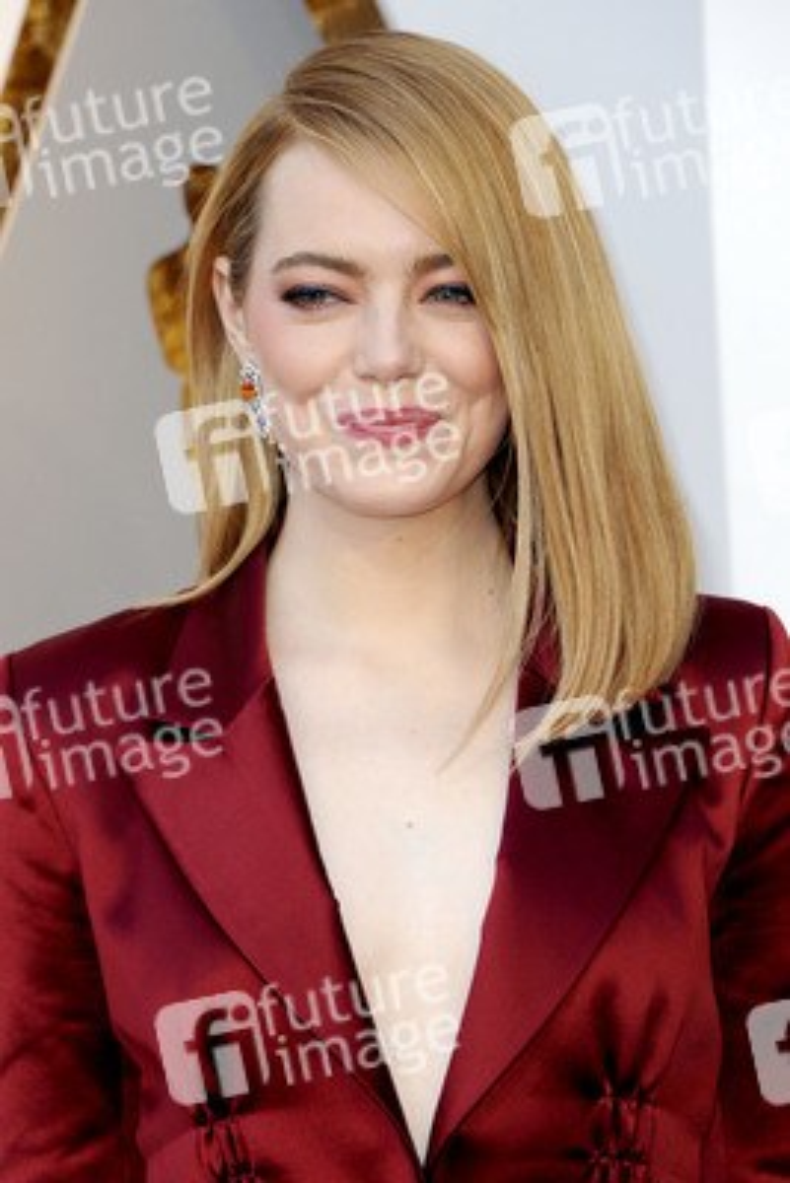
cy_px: 592
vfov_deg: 8.2
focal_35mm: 250
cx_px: 395
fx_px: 8221
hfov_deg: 5.5
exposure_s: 1/250
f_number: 8
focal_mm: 250
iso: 1000
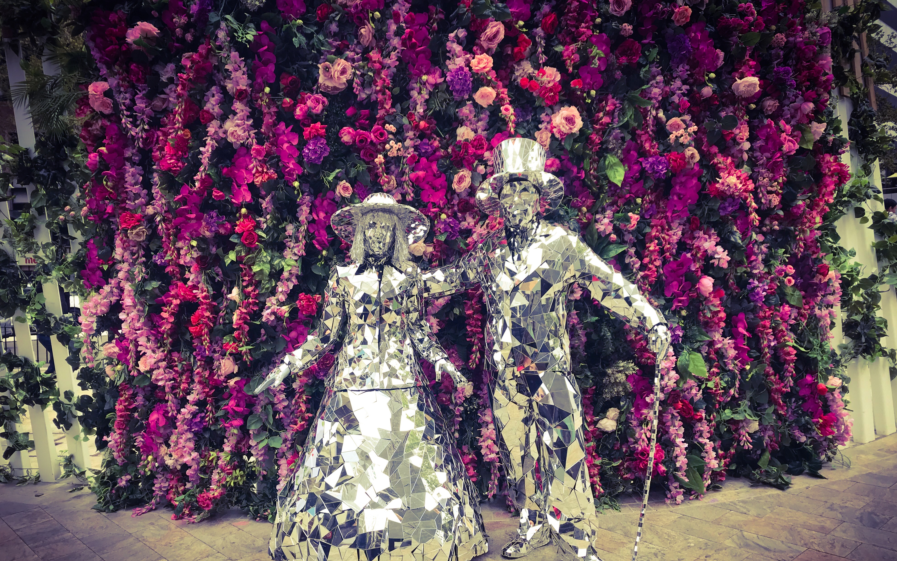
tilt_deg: -1.6
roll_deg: -0.9
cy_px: 332
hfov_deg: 62.9
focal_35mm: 30
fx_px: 733
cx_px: 447
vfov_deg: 41.7
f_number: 1.8
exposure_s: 1/535
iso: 20
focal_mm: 3.99
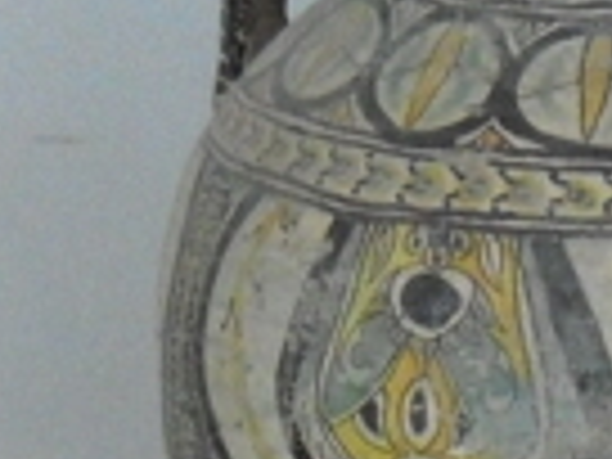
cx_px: 684
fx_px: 3748
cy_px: 891
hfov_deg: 9.2
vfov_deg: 6.8
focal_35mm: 212
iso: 800
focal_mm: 6.3
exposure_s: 1/25
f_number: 3.1
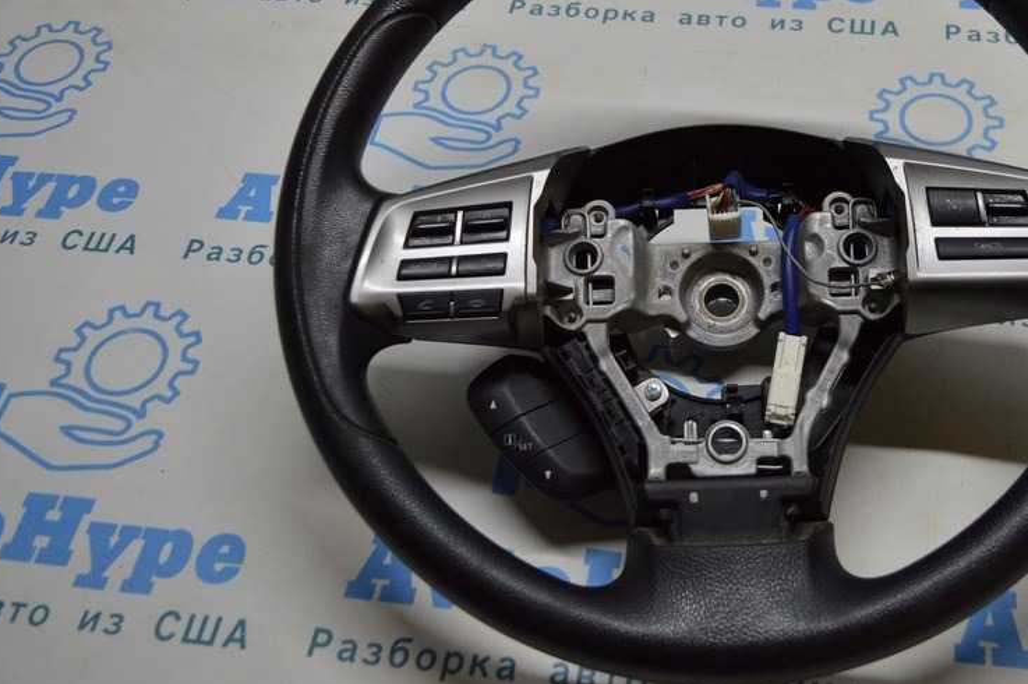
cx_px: 693
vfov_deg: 26.8
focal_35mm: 50
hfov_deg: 39.1
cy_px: 228
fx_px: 1426
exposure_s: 1/80
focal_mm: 24
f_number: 4.5
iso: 400
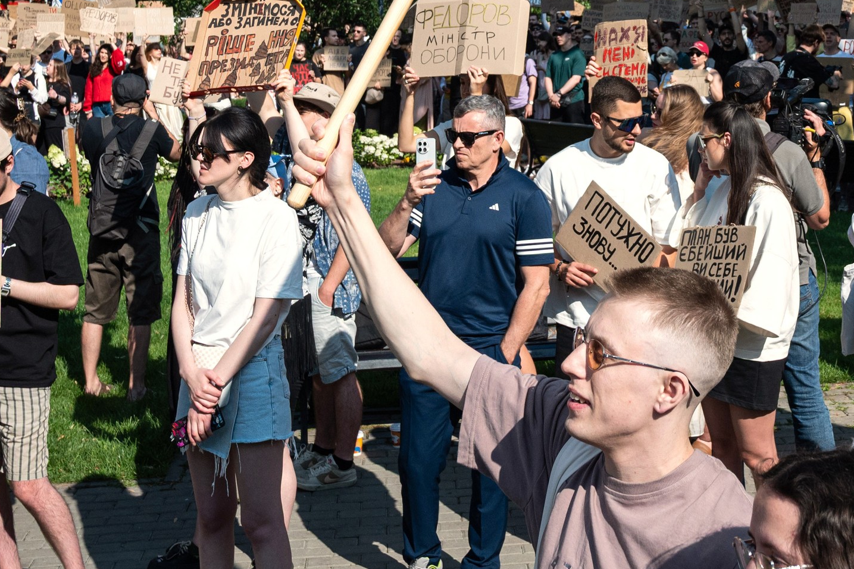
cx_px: 625
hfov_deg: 29.6
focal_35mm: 67
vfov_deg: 19.6
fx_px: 1594
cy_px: -8
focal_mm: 27.5
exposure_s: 1/1600
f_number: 6.3
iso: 400
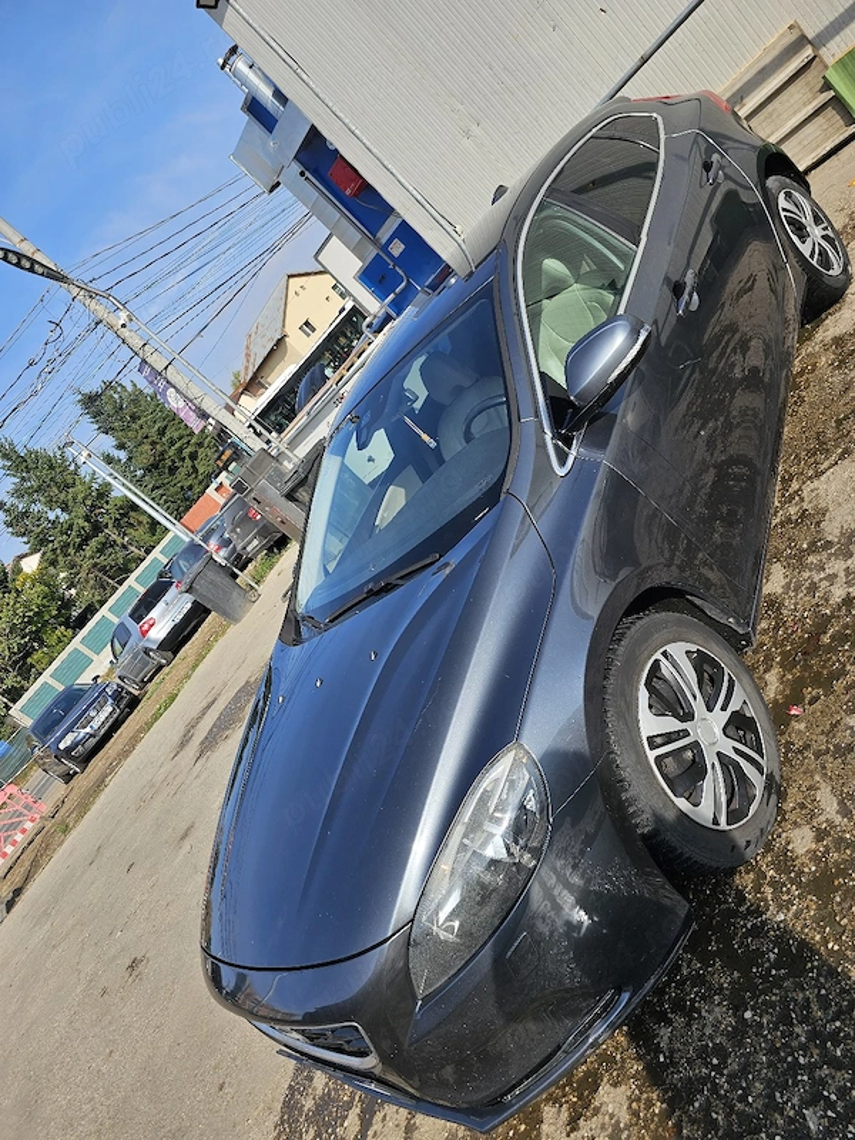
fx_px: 757
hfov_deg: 58.9
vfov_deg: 73.9
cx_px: 428
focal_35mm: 23
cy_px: 570
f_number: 1.7
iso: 10
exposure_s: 1/667
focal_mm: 6.3
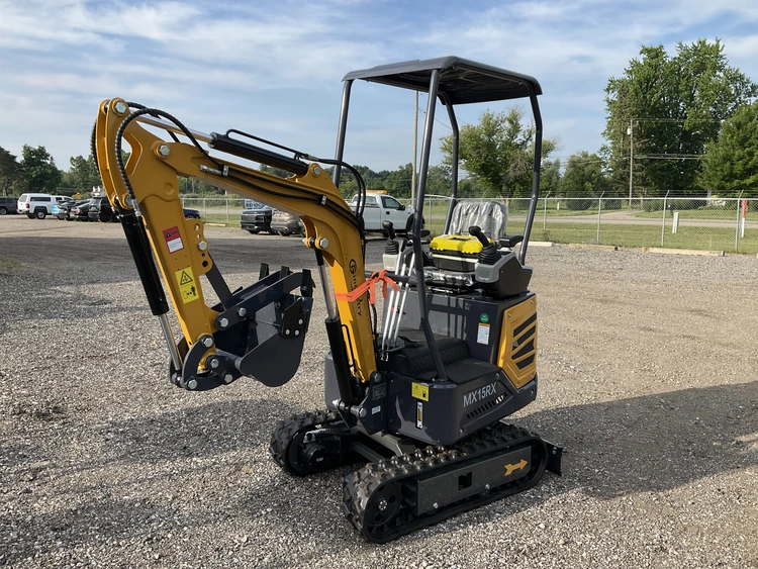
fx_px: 635
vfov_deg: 48.3
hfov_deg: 61.6
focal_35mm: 29
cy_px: 284
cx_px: 379
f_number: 1.8
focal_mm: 3
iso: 25
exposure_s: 1/962
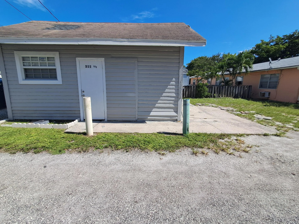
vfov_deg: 78.1
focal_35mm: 16
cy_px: 112
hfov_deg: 94.5
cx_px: 150
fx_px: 138
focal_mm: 1.64
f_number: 2.2
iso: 40
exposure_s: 1/1172
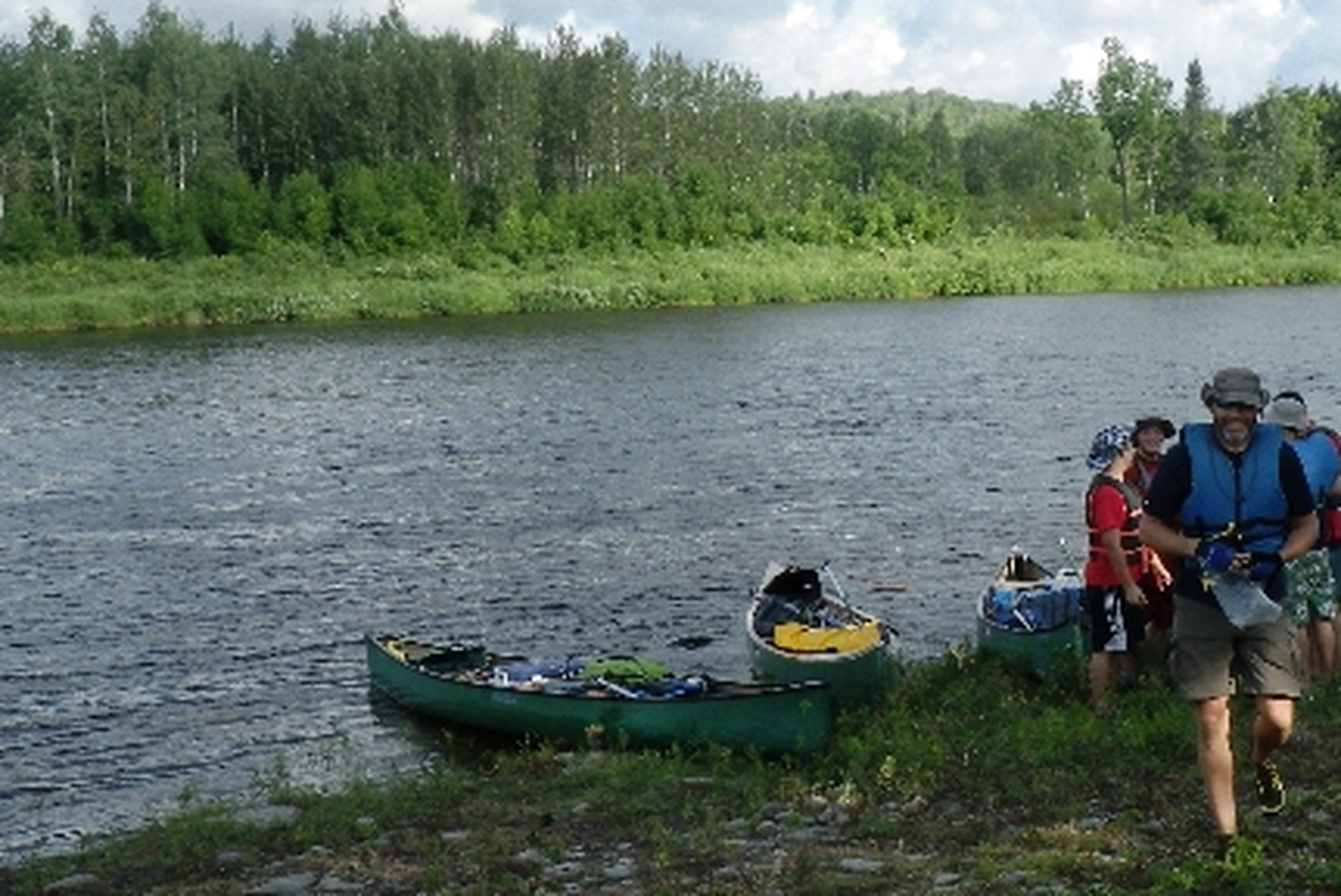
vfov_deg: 25.1
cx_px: 937
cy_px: 380
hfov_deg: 36.3
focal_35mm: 54
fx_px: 2013
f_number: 3.5
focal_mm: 5
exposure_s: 1/400
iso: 80
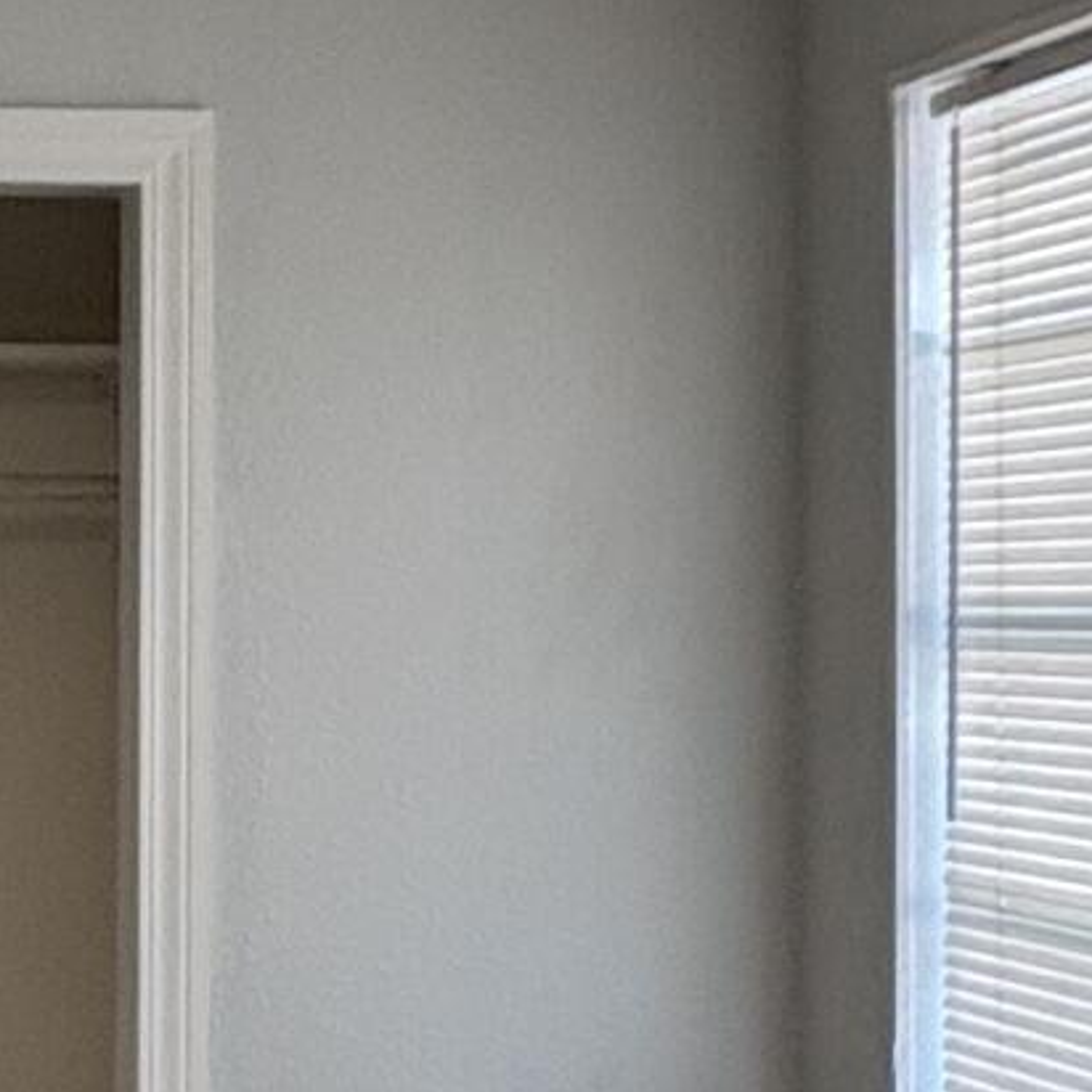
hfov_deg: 18.0
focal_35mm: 90
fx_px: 3212
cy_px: 559
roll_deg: +0.6
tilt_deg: +2.7
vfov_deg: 19.3
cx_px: -353
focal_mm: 2.22
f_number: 2.2
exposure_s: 1/60
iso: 200
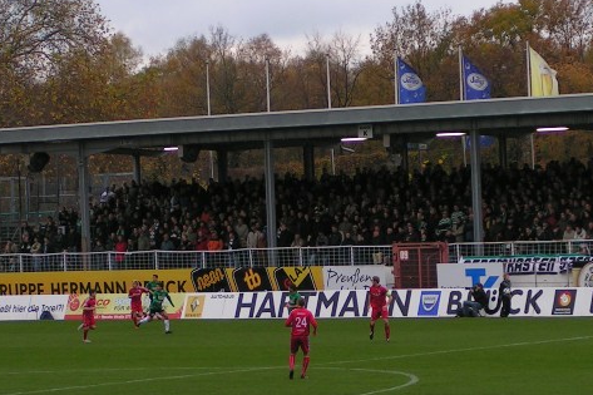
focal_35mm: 190
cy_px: 119
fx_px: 3128
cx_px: 350
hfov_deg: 10.8
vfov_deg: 7.2
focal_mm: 16.6
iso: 50
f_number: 3.5
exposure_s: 1/160
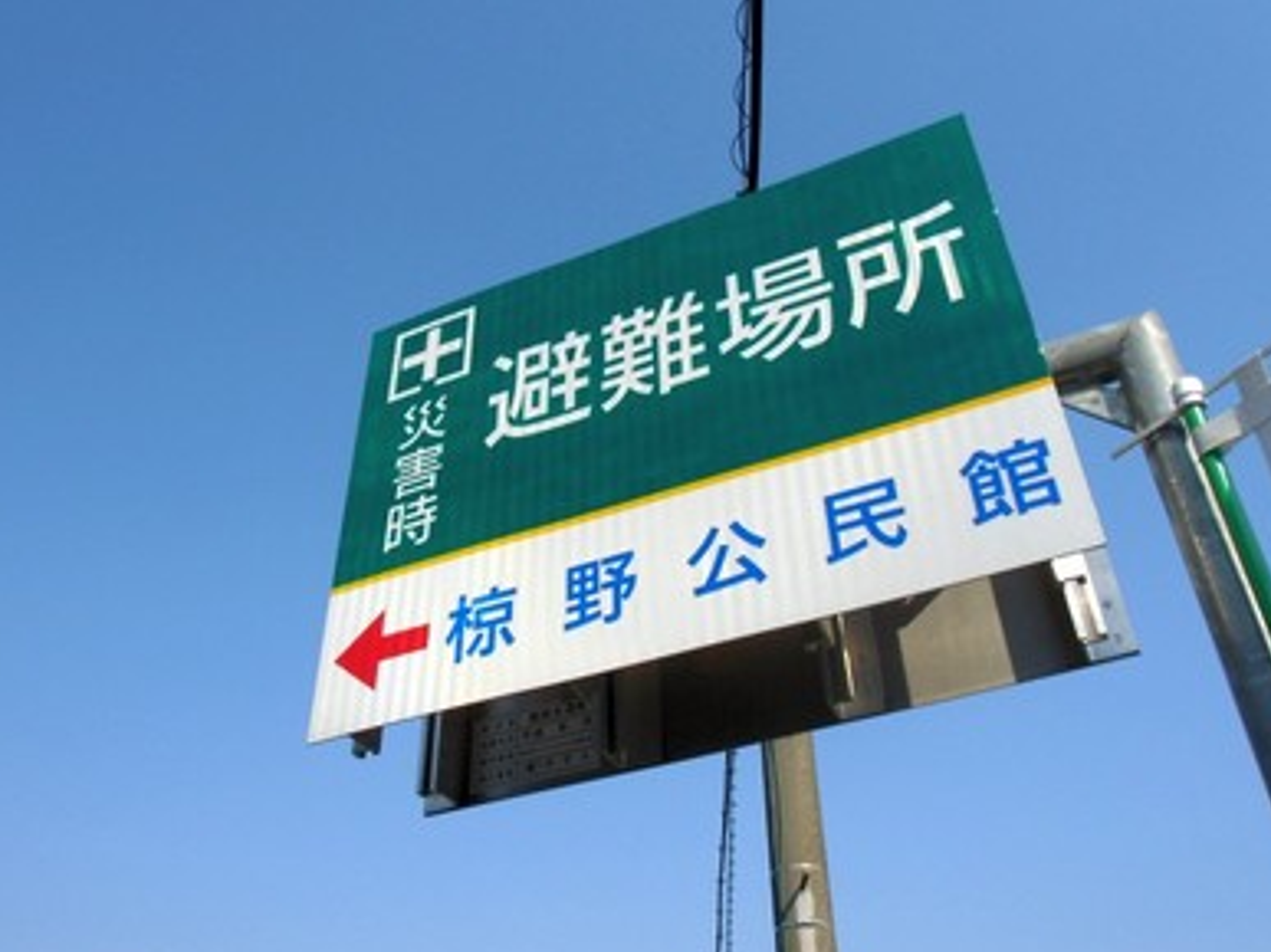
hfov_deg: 58.4
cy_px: 489
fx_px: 1138
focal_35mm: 31
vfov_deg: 45.4
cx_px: 644
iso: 64
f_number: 3.5
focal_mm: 5.36
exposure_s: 1/800
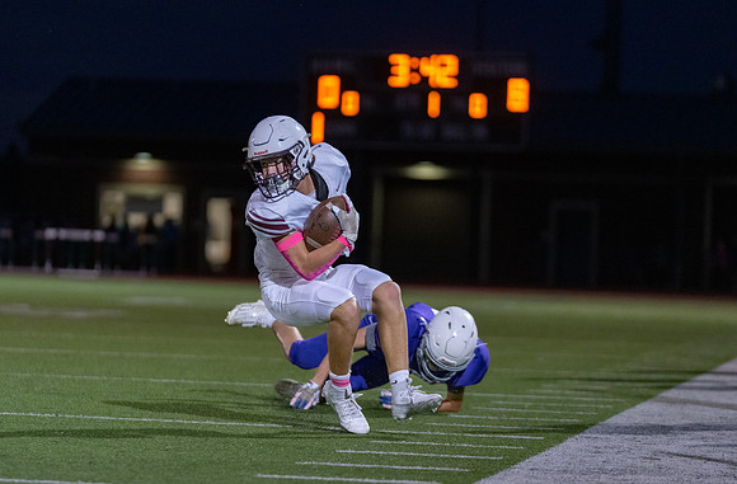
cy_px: 243
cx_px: 350
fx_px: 4107
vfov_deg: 6.7
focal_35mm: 202
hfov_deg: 10.3
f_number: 2.8
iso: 5000
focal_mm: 162
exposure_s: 1/1250
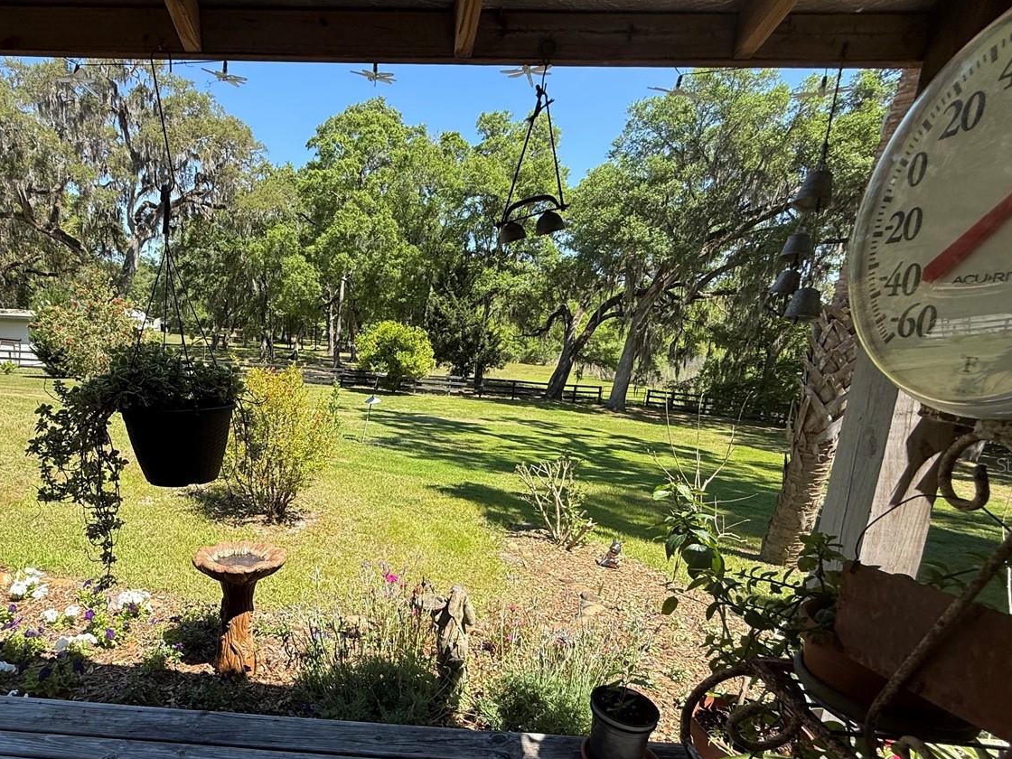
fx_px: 585
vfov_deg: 65.2
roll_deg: -1.8
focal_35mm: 20
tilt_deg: -13.3
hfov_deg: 79.7
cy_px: 464
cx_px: 359
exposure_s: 1/830
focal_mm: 2.22
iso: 50
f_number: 2.2
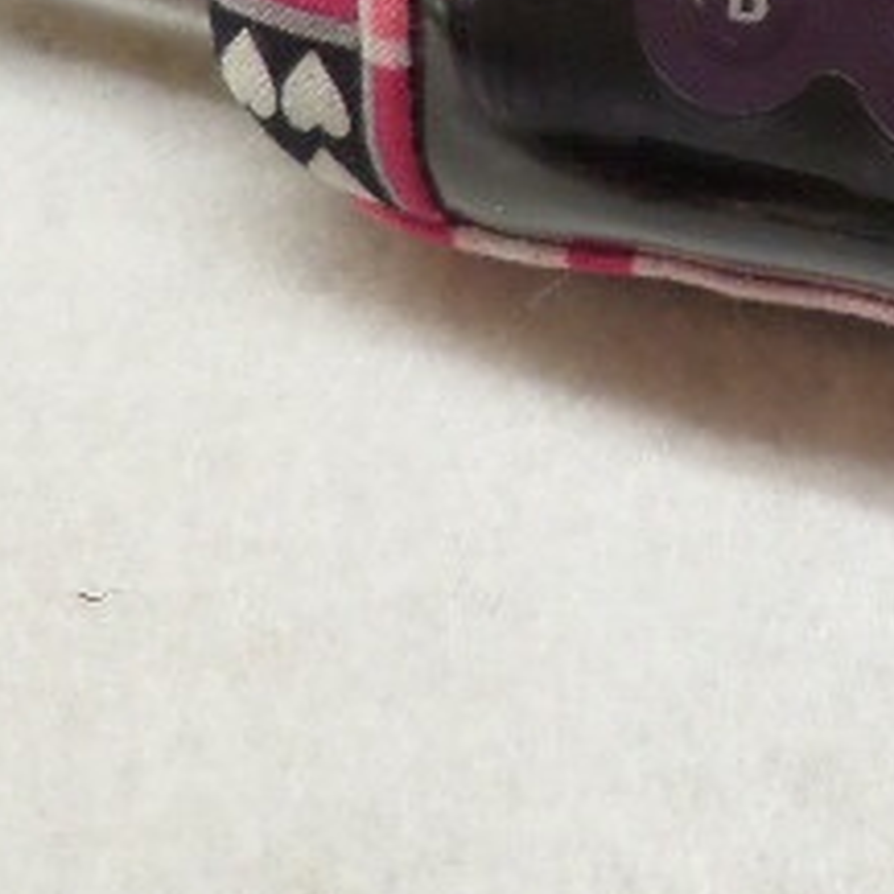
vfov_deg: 21.0
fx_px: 2191
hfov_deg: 20.0
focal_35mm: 75
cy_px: -264
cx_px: 1331
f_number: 3.1
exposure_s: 1/30
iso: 200
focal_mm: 4.3
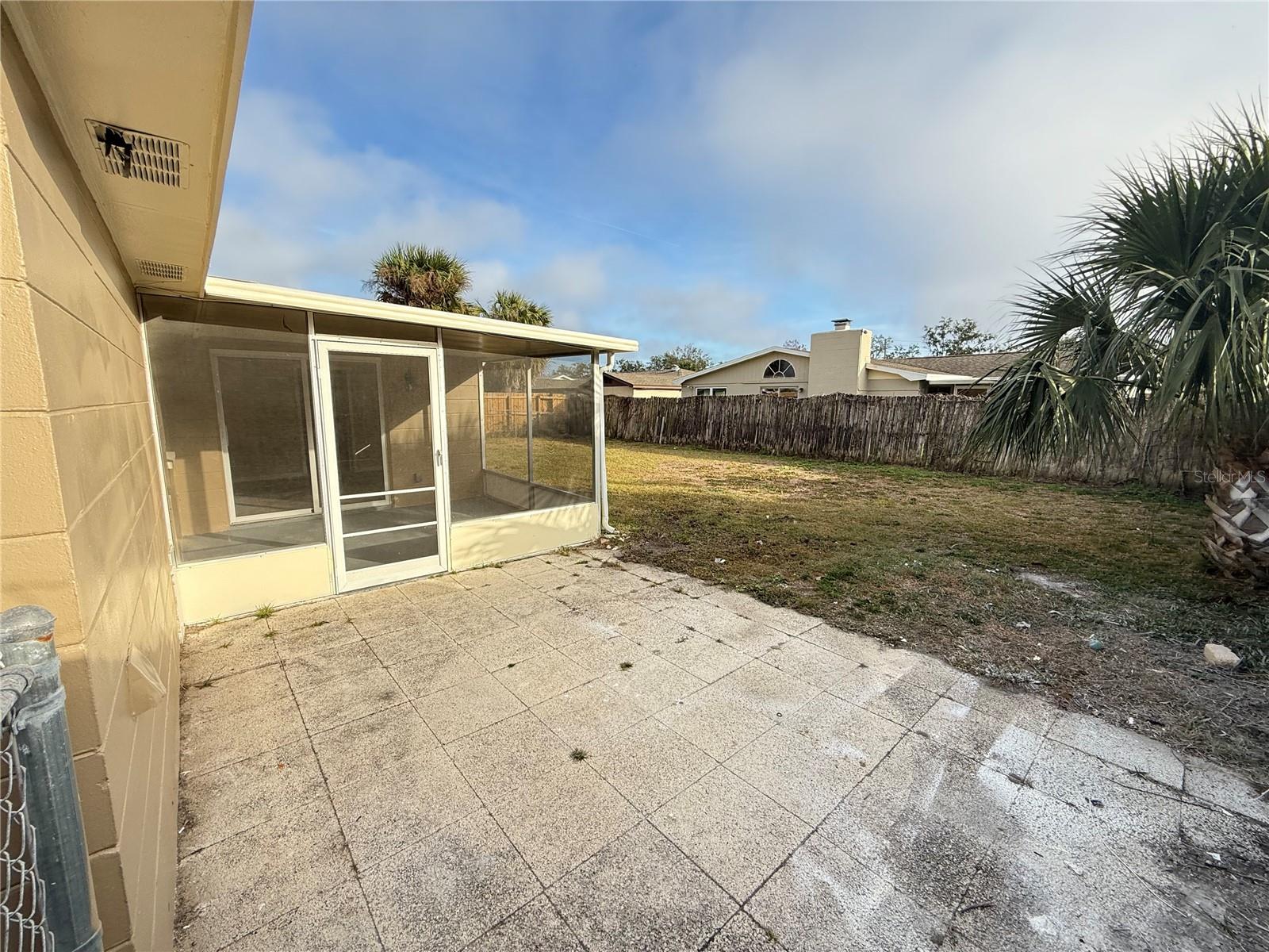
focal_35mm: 14
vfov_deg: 85.7
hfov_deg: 102.1
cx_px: 634
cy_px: 476
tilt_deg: -8.6
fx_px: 513
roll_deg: -0.3
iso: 50
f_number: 2.2
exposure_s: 1/430
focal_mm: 2.22
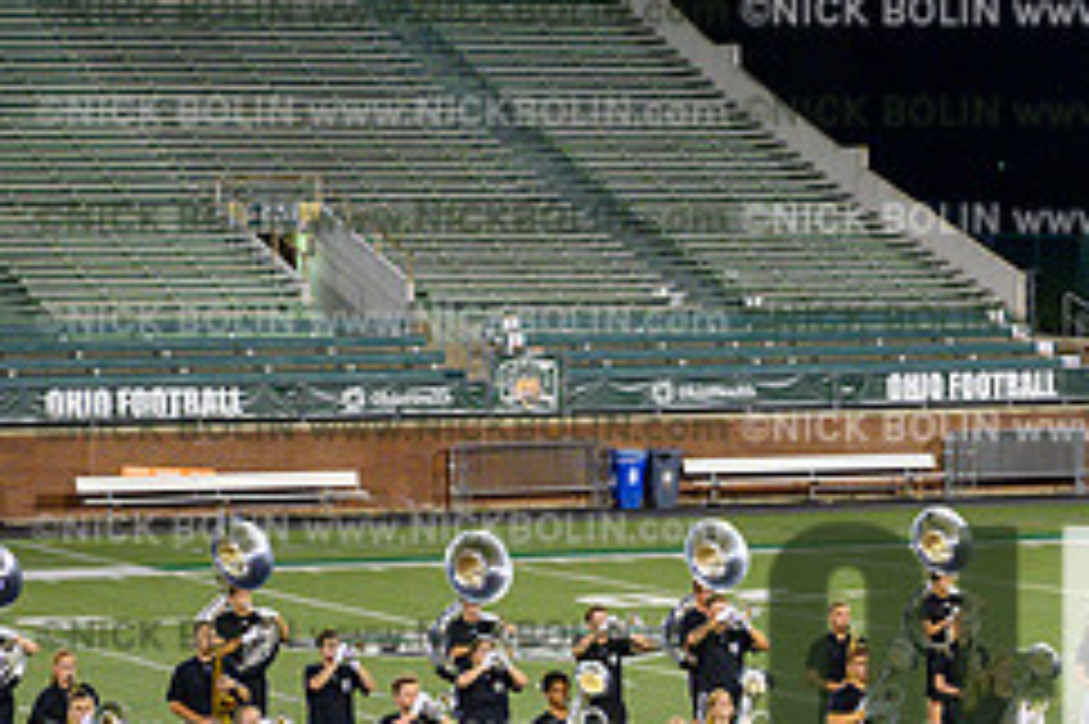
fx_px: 5078
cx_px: 1084
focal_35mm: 168
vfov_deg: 8.1
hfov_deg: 12.1
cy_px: 737
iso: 4000
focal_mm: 70
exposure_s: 1/1000
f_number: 4
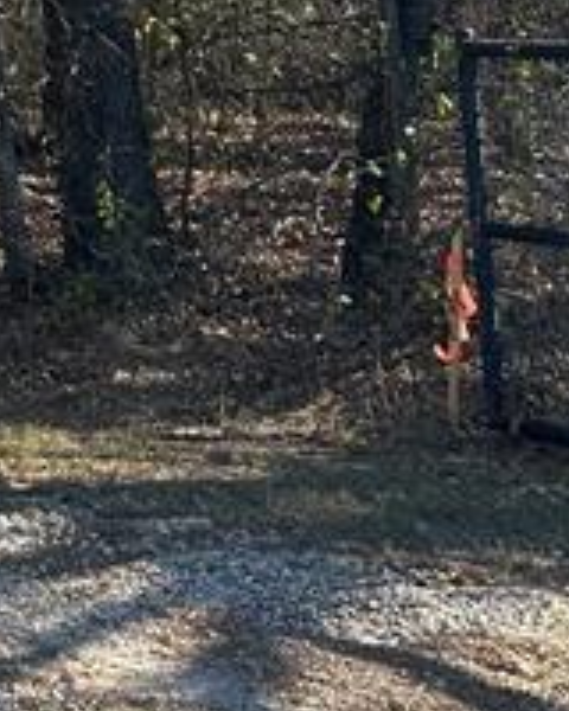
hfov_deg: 9.9
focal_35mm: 130
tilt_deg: +8.8
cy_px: -235
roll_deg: +1.3
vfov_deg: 14.2
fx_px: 2737
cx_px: -928
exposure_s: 1/1135
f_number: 1.5
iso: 50
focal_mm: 5.7
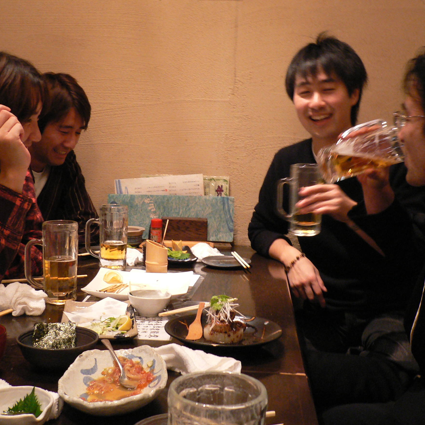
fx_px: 625
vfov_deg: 37.5
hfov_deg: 37.5
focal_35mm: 45
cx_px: 181
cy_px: 196
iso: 200
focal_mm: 5.8
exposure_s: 1/8
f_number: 2.8
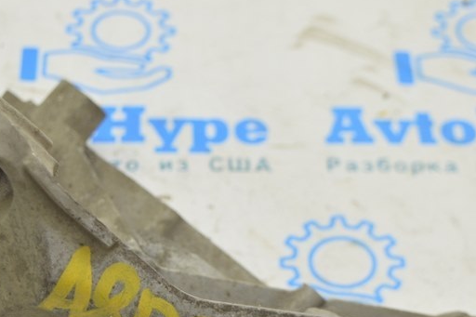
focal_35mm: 114
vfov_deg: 11.9
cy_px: 295
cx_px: 165
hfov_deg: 17.9
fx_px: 1507
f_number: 5.6
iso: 400
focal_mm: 38
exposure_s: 1/20
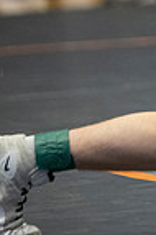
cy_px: -48
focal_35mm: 785
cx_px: 397
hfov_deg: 1.7
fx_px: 5115
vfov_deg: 2.6
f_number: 2.8
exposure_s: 1/1000
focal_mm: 160
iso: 3200
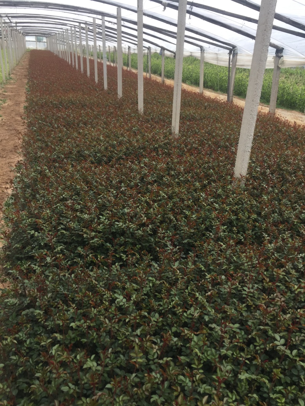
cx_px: 152
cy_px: 203
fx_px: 341
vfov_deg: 61.7
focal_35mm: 29
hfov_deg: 48.2
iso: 32
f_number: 2.2
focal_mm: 4.15
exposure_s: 1/223
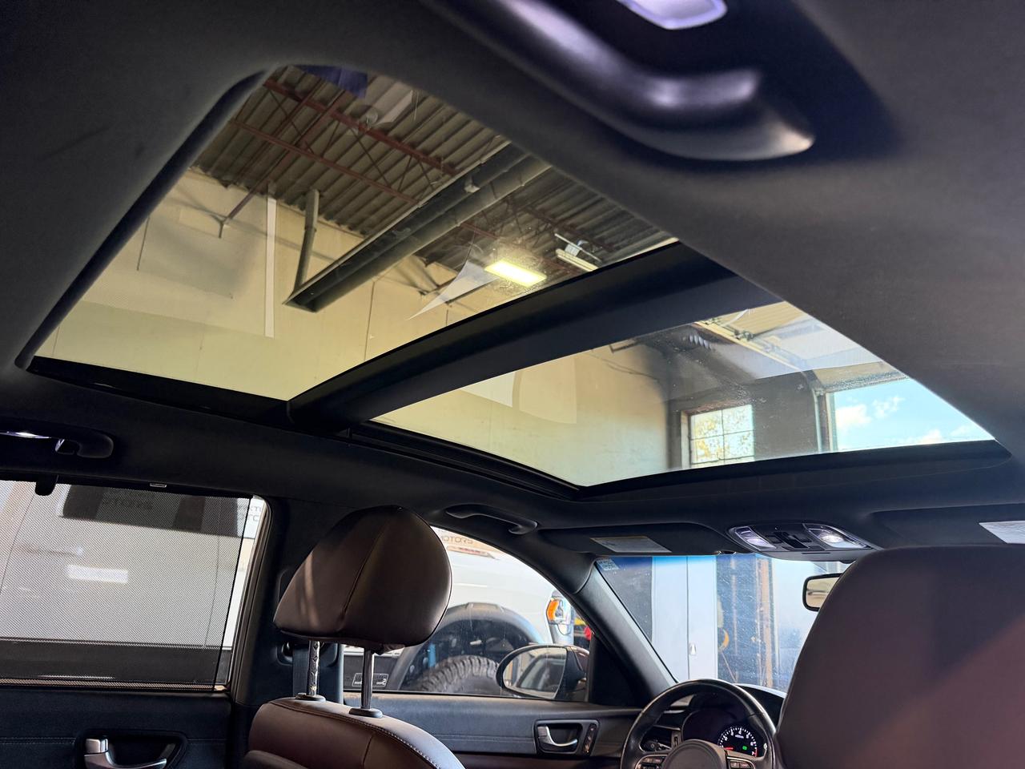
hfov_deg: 71.6
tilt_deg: +15.2
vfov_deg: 56.8
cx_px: 512
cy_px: 384
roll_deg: -2.6
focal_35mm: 24
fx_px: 711
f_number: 1.78
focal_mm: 6.76
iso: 640
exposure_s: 1/60
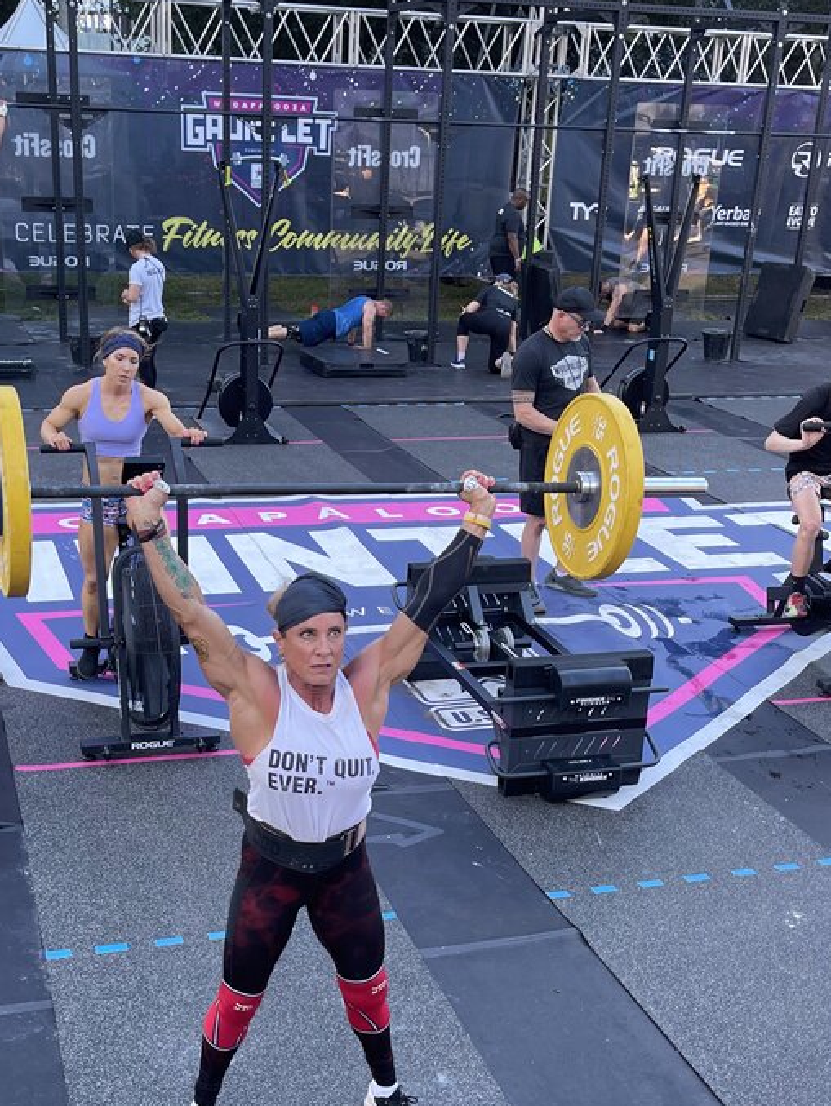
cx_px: 343
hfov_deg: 31.5
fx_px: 1471
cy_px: 724
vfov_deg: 40.8
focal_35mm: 46
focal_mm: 5.1
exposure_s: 1/157
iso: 32
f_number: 1.6
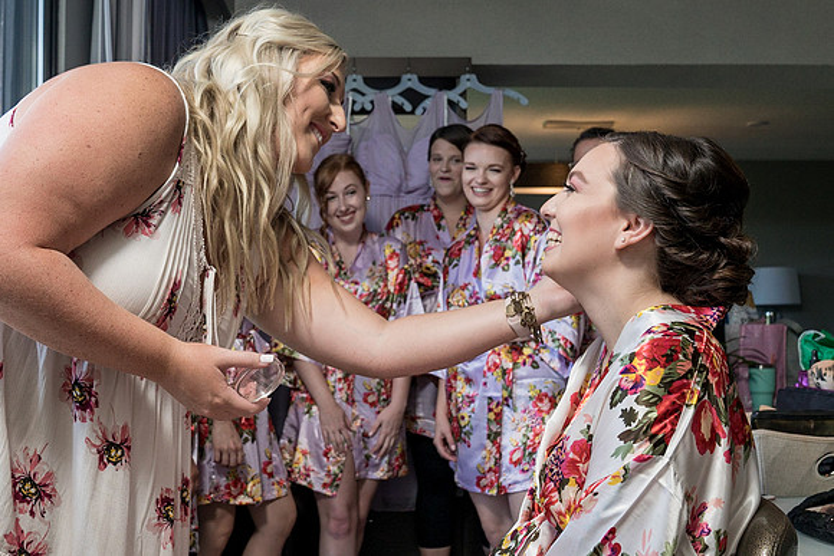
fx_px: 903
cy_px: 318
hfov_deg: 49.3
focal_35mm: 39
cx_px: 347
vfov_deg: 34.2
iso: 400
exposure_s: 1/200
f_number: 5.6
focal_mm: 26
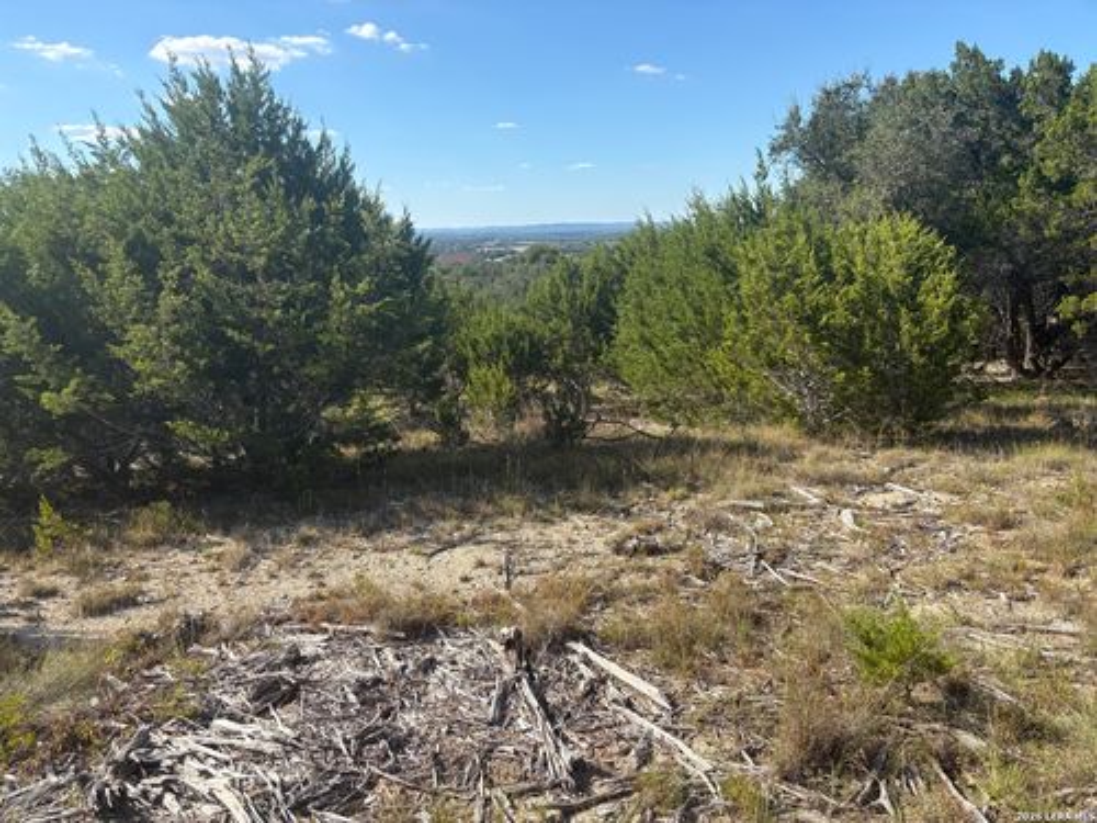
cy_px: 412
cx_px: 548
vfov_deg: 53.1
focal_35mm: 26
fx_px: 824
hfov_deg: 67.3
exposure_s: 1/2451
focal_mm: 5.96
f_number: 1.6
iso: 50
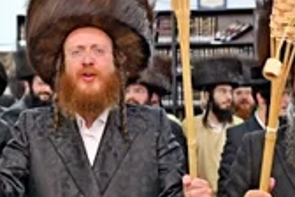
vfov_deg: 12.2
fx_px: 918
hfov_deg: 18.2
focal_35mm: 112
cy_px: 75
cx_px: 95
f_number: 4
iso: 500
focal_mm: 47
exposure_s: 1/160
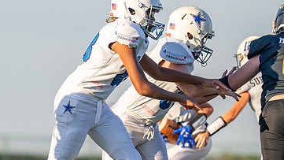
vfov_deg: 2.7
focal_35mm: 446
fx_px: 3358
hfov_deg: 4.8
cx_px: 71
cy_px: 108
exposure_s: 1/2500
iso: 200
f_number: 2.8
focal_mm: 200
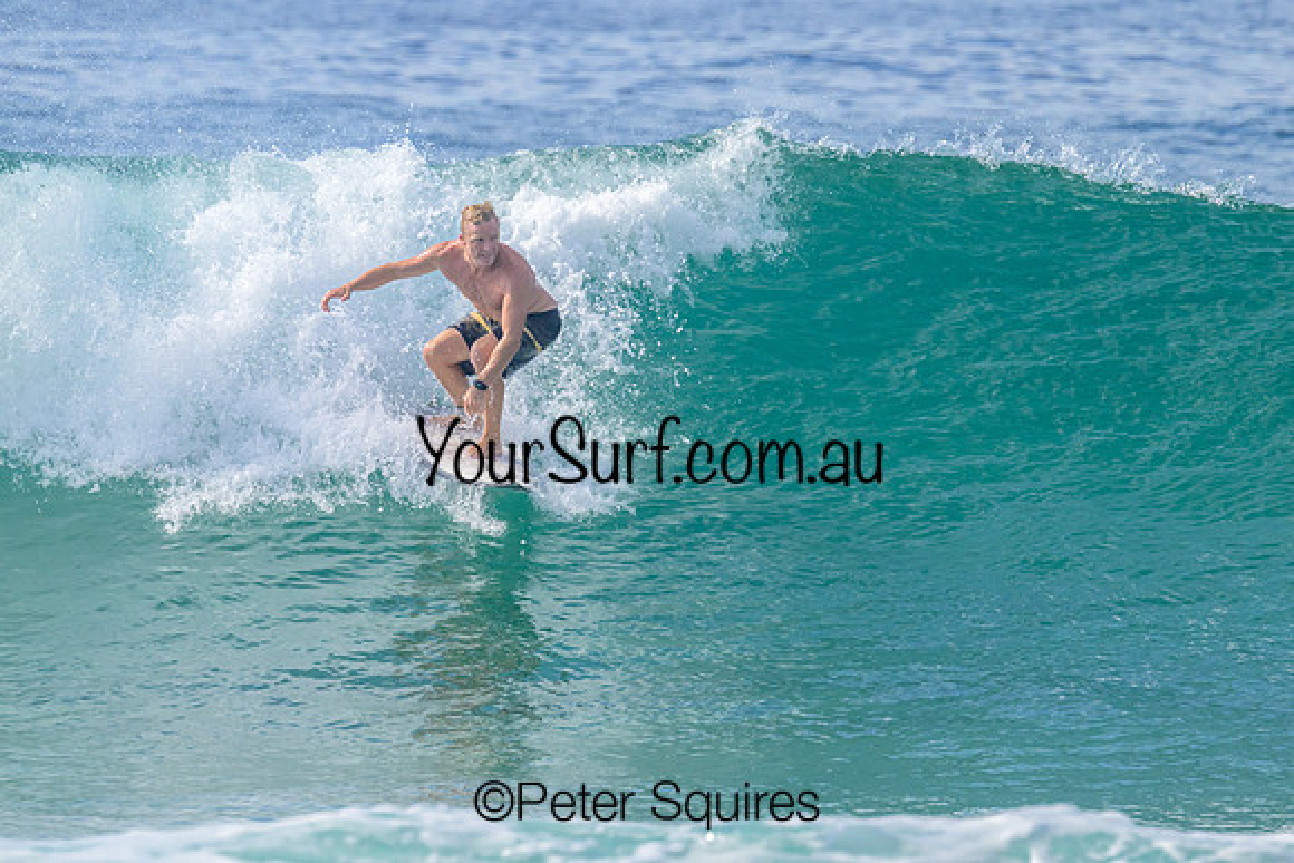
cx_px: 578
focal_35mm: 693
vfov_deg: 2.0
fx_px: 24929
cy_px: 332
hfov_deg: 3.0
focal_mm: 560
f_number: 11
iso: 900
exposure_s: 1/2000
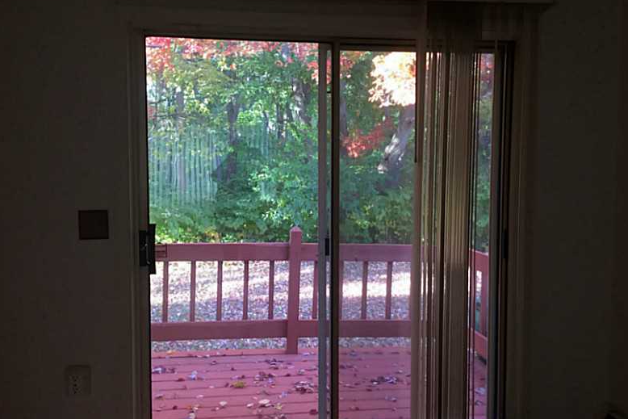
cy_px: 191
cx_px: 320
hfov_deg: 60.3
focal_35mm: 31
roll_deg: -0.3
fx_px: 541
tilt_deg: -2.7
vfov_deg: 42.3
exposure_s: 1/30
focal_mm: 4.15
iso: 64
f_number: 2.2
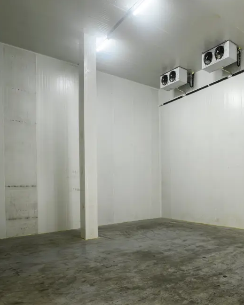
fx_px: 226
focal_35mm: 25
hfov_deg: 48.7
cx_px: 233
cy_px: 159
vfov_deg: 68.1
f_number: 16
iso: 100
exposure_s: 8
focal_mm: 16
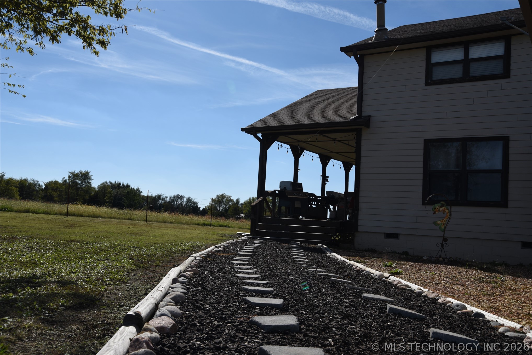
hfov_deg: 54.4
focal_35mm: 35
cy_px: 178
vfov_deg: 37.9
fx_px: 517
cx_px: 266
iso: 100
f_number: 10
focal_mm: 35
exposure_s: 1/400
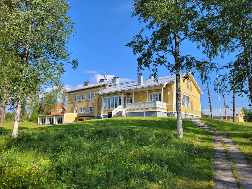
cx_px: 126
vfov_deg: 53.1
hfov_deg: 67.3
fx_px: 189
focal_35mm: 26
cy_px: 94
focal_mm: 5.4
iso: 40
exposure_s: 1/1663
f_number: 1.8
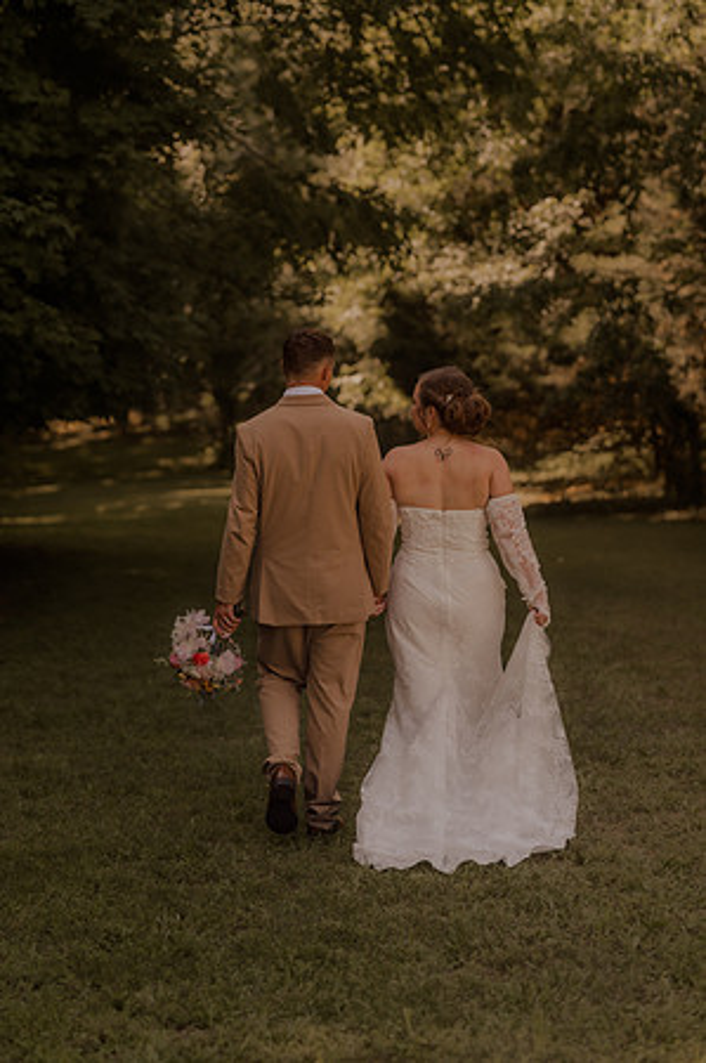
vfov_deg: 23.9
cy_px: 532
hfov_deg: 16.0
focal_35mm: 85
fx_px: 2506
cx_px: 353
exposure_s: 1/250
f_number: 2.8
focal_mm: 85
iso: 100
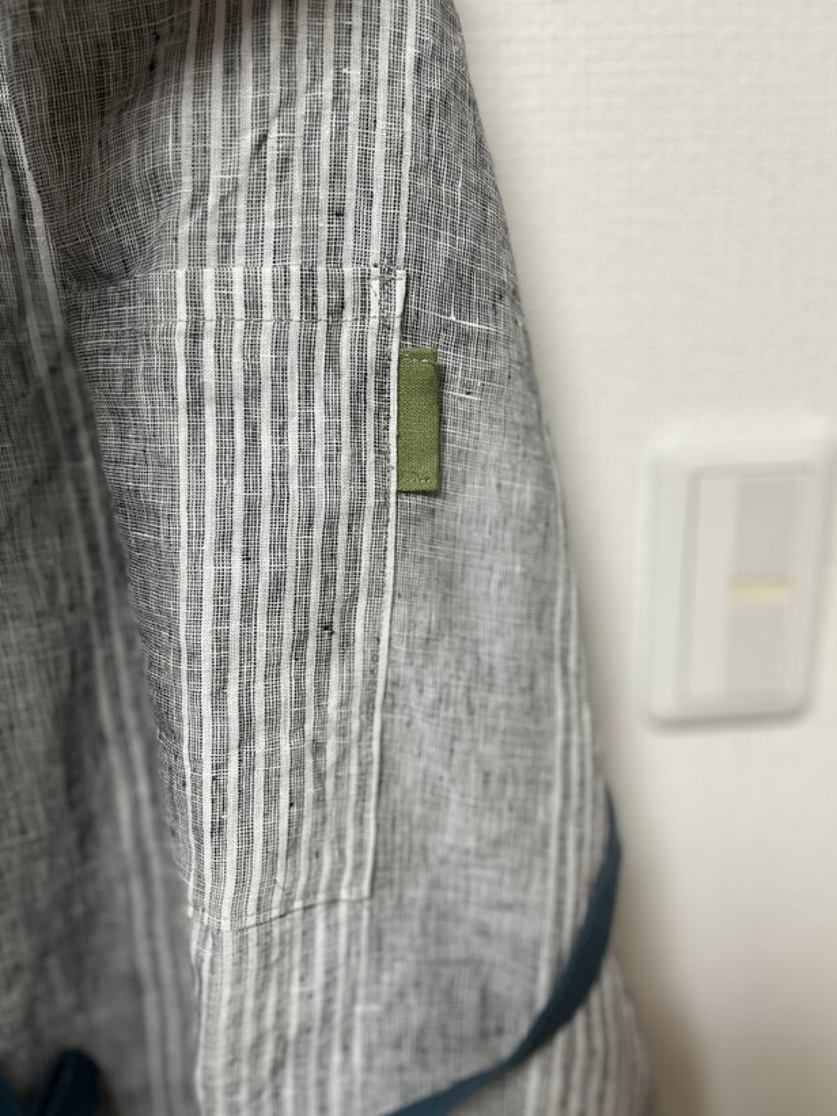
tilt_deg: -20.0
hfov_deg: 51.4
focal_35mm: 27
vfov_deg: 65.3
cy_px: 555
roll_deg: +2.7
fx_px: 870
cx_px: 421
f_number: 1.6
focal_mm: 5.1
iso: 125
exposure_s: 1/75
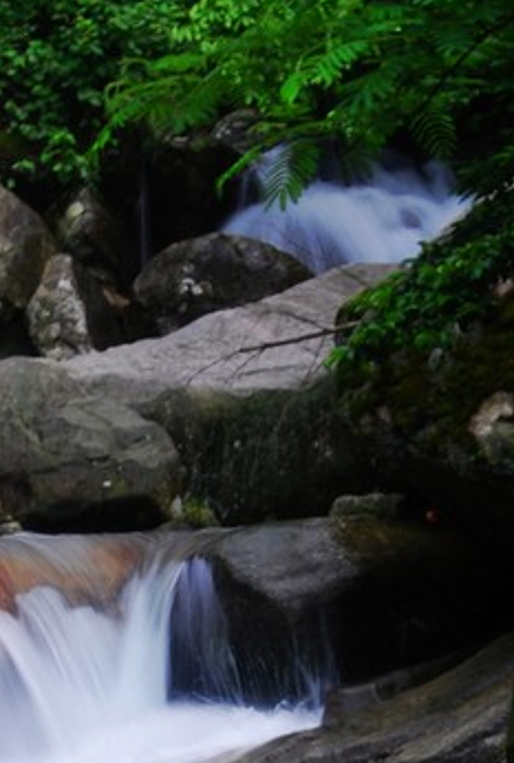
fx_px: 3849
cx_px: 31
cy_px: 673
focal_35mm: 181
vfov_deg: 11.3
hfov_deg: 7.6
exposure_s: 1/4
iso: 100
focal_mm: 44
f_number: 29
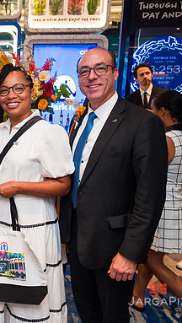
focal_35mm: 42
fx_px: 360
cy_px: 161
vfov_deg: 48.3
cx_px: -35
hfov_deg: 25.5
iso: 800
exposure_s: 1/160
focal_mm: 25.5
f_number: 3.2
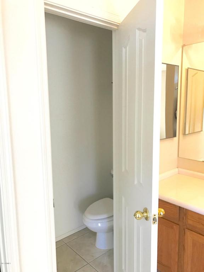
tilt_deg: -7.2
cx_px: 102
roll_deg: +1.0
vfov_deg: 63.4
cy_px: 136
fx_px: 220
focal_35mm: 28
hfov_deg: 49.7
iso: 25
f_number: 1.8
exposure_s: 1/30
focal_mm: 3.99
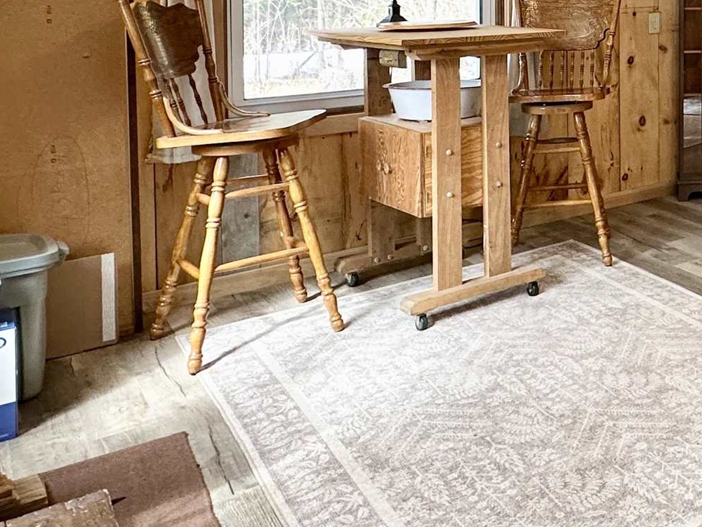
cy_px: -7
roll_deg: -1.0
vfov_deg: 31.0
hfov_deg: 35.0
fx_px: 872
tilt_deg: -1.1
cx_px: 838
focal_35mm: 43
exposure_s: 1/120
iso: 160
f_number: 2.2
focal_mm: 2.22
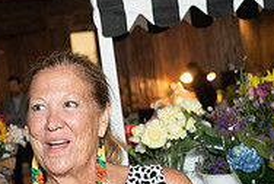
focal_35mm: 111
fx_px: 846
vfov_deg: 12.2
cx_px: -63
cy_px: 192
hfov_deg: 17.5
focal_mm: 36
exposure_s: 1/100
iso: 1600
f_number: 4
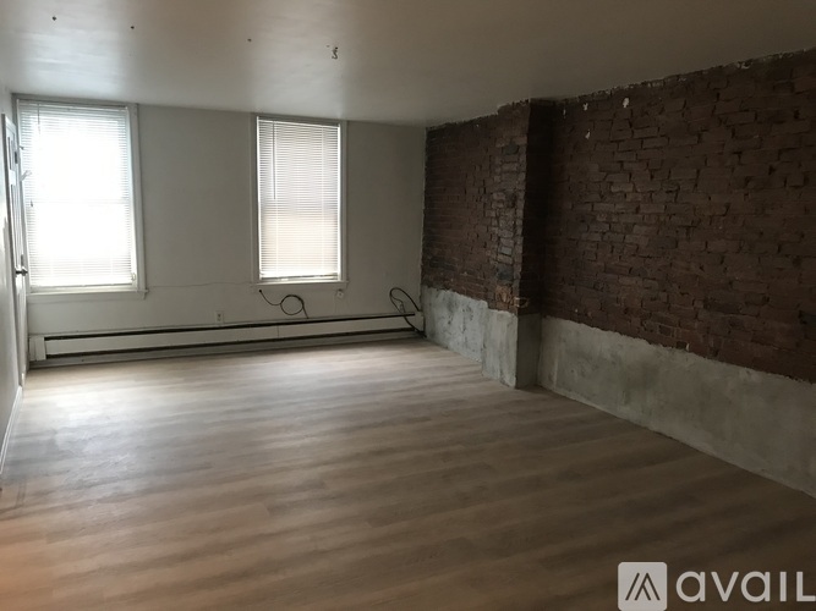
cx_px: 408
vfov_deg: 49.7
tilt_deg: -8.5
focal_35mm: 28
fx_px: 660
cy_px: 306
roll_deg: -0.9
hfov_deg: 63.5
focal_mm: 3.99
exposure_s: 1/17
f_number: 1.8
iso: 80
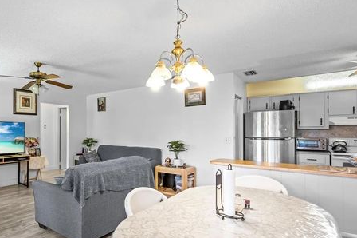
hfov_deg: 80.9
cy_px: 142
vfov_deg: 61.4
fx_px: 198
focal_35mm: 20
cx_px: 116
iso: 500
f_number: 8
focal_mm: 14
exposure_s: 1/20
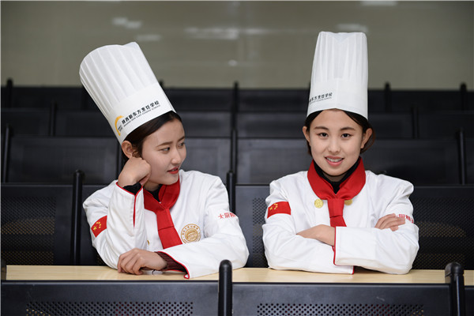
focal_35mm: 70
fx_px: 922
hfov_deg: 28.8
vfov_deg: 19.5
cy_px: 158
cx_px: 237
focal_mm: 70
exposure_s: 1/200
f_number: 2.8
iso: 320
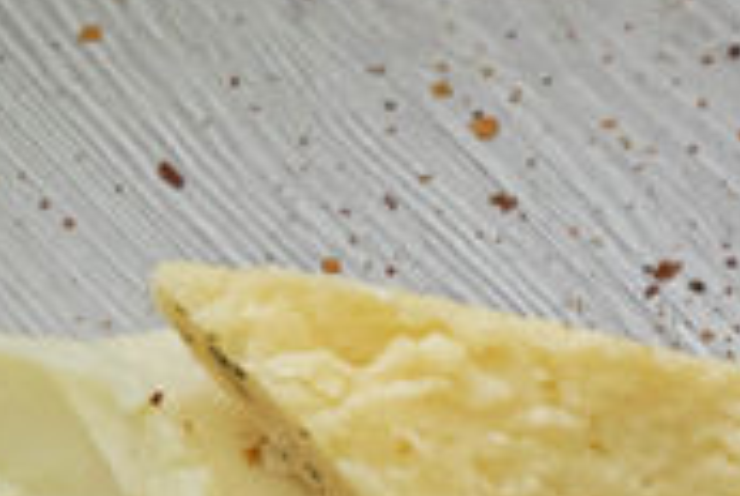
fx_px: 6177
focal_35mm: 300
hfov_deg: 6.7
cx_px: 1275
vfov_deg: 4.5
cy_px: 975
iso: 2500
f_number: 16
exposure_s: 1/160
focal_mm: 65
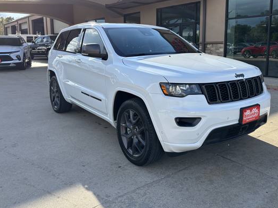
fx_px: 257
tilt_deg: -8.4
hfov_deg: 56.5
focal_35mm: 32
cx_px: 161
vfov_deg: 43.9
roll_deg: -0.5
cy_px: 82
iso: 50
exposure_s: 1/1522
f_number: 1.6
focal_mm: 5.96
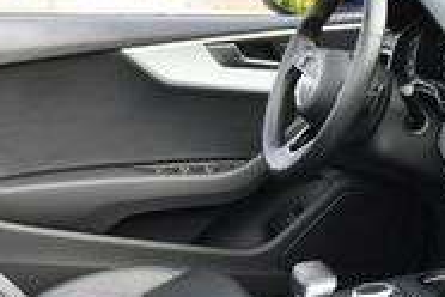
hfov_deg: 16.5
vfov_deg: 10.9
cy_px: 326
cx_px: 268
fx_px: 1533
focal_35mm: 124
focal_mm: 18
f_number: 5.6
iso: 400
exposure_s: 1/250
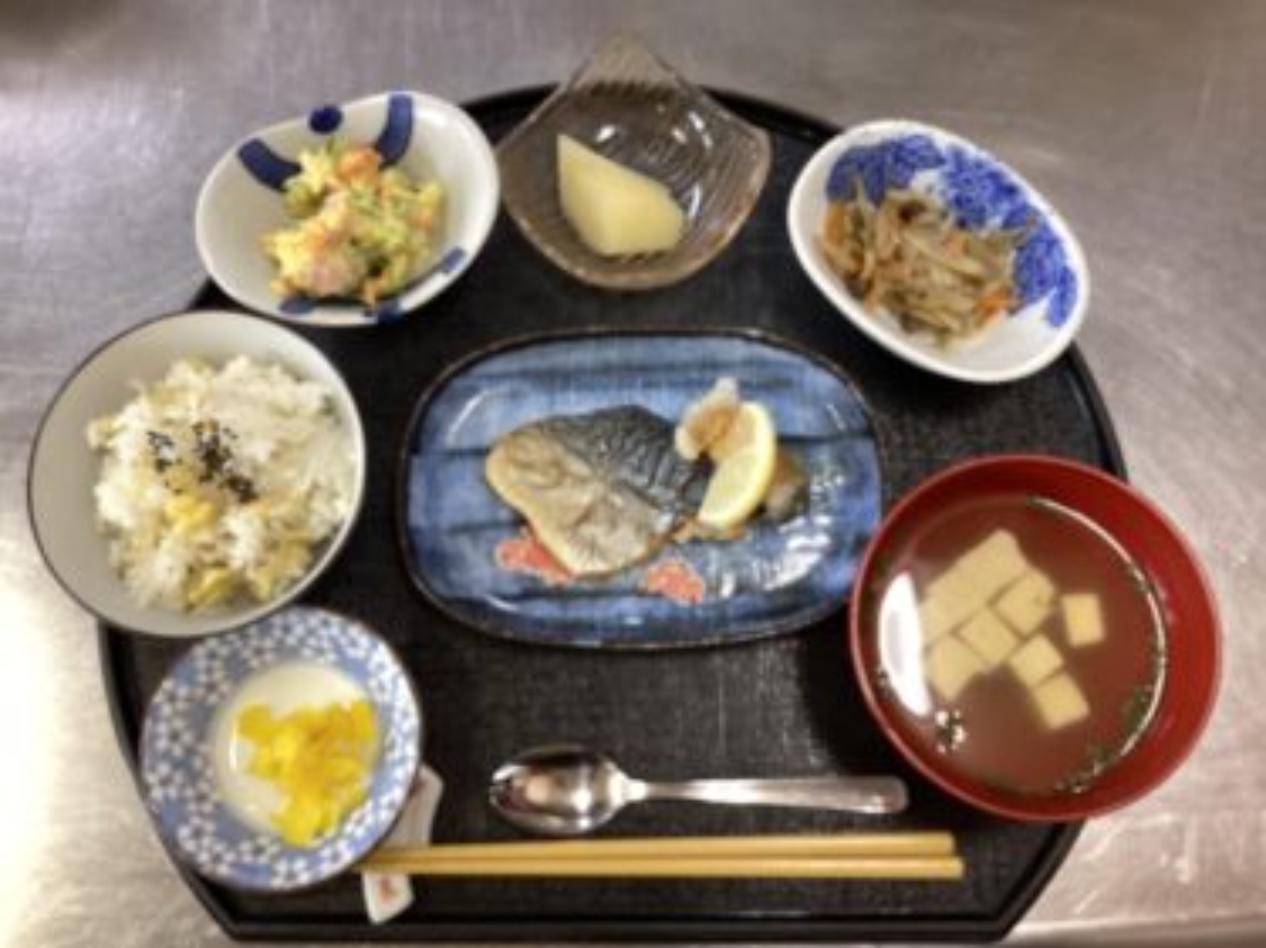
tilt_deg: -75.5
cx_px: 633
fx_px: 1133
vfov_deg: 45.4
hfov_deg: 58.4
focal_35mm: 31
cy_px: 474
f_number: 2.4
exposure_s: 1/60
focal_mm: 3.3
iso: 160
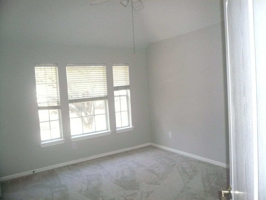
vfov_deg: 49.7
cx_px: 133
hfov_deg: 63.4
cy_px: 100
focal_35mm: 28
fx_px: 215
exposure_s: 1/100
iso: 400
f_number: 2.8
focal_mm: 4.6
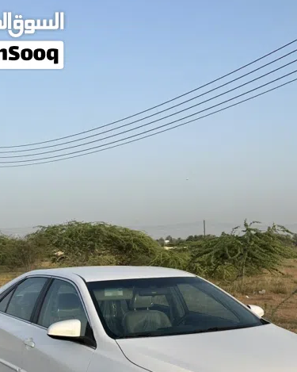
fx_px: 352
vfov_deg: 55.7
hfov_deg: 45.4
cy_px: 183
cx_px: 183
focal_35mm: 32
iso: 80
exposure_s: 1/2732
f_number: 1.78
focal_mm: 6.86
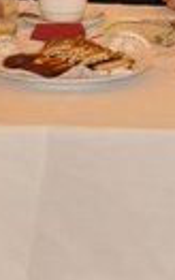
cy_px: -62
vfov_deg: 7.8
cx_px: 429
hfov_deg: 4.8
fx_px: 2024
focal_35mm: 266
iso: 800
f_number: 4.5
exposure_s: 1/60
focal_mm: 35
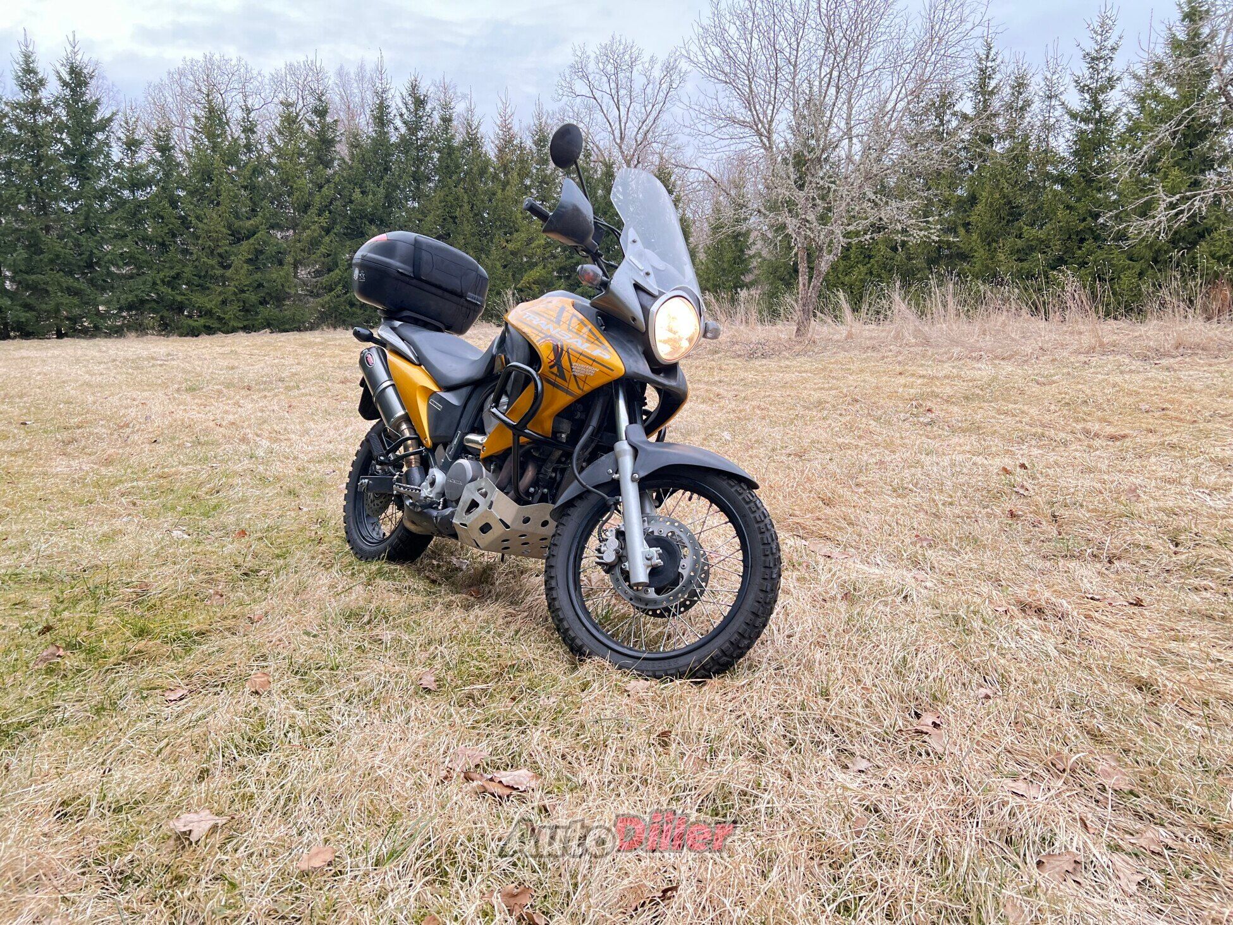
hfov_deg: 67.3
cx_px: 616
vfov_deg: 53.1
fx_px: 926
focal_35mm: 26
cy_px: 462
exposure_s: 1/121
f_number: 1.5
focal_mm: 5.7
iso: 80
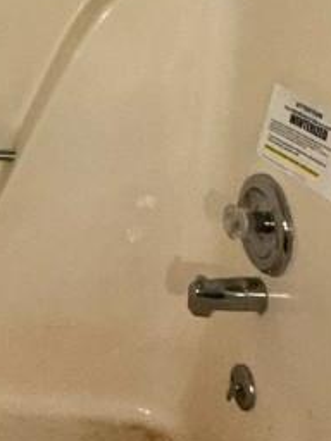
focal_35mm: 56
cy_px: -19
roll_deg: -3.2
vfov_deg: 31.3
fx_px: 714
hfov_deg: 23.1
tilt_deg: -7.5
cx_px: -102
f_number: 2.2
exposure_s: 1/60
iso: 160
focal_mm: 2.22
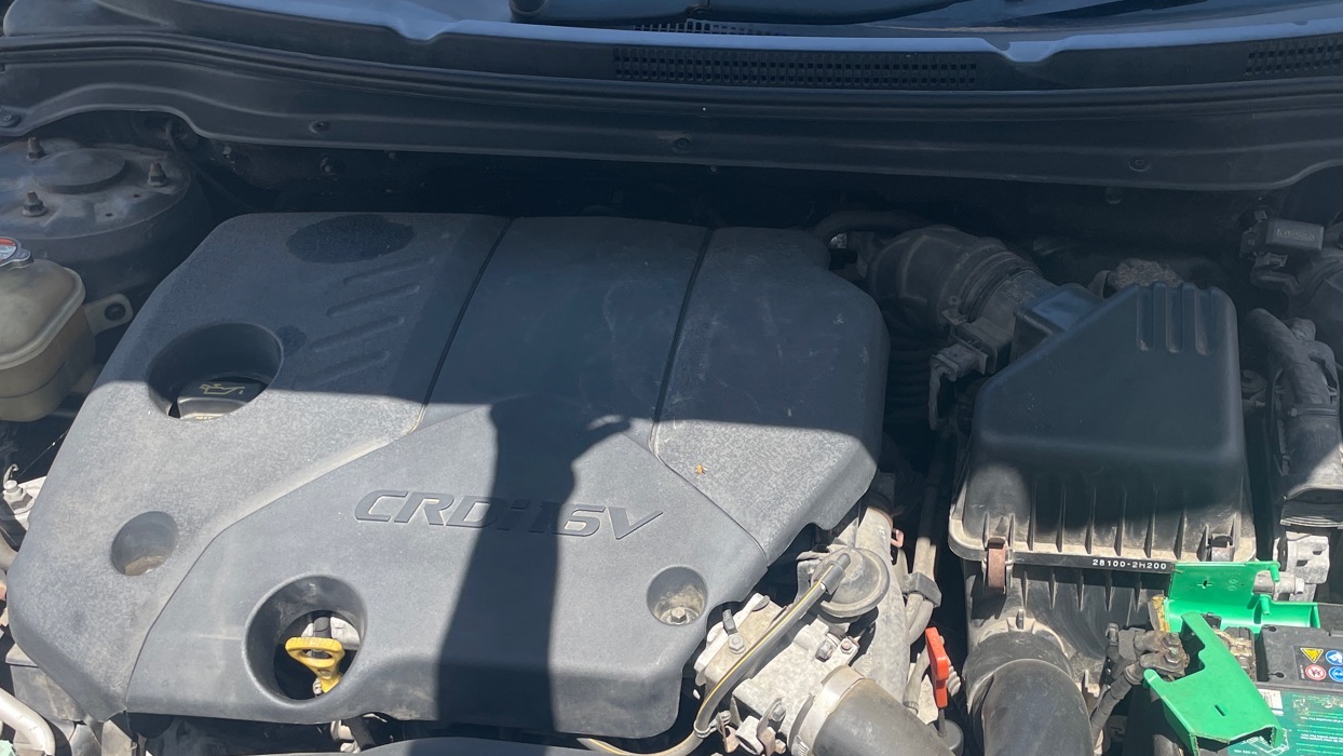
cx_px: 690
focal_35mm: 41
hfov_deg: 49.4
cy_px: 438
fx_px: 1460
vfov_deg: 29.0
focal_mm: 4.2
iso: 32
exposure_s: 1/1014
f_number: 1.6
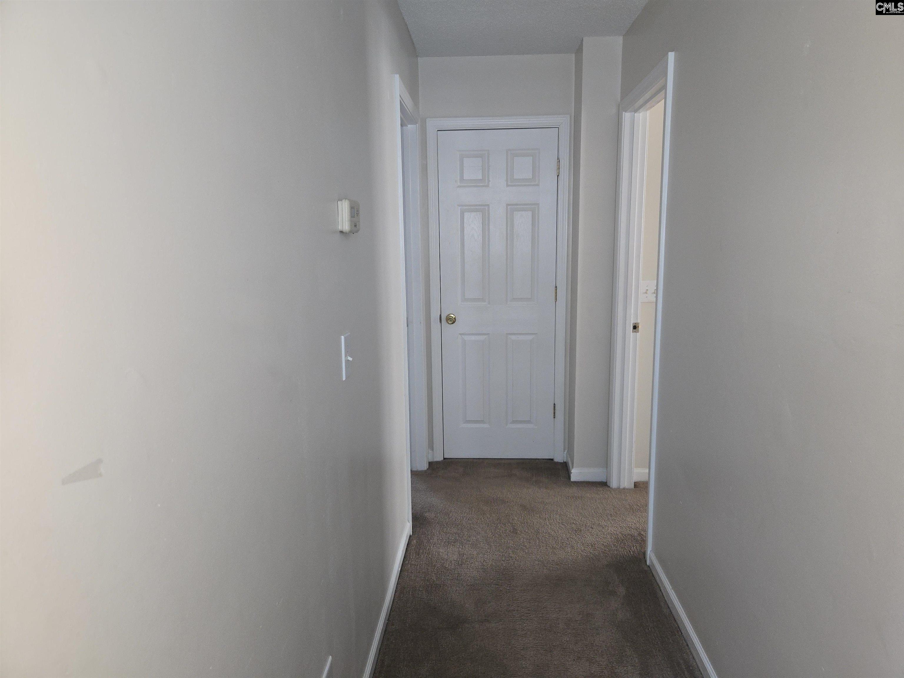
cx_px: 452
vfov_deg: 58.9
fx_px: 601
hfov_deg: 73.9
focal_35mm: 23
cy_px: 339
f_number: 1.8
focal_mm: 5.4
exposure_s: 1/40
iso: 100
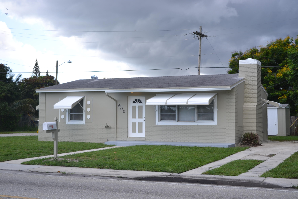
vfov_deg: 25.8
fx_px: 435
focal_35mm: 52
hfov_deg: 37.9
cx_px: 149
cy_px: 100
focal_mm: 35
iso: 100
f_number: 6.3
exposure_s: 1/160
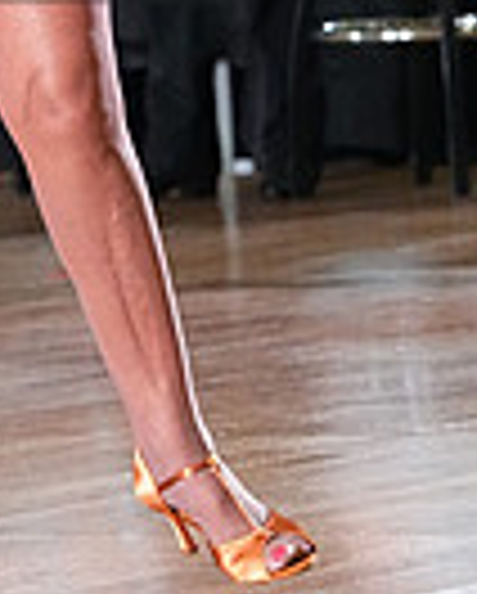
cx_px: -389
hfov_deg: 3.4
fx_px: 8046
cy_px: -144
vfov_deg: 4.2
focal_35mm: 457
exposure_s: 1/400
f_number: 5
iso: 8000
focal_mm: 111
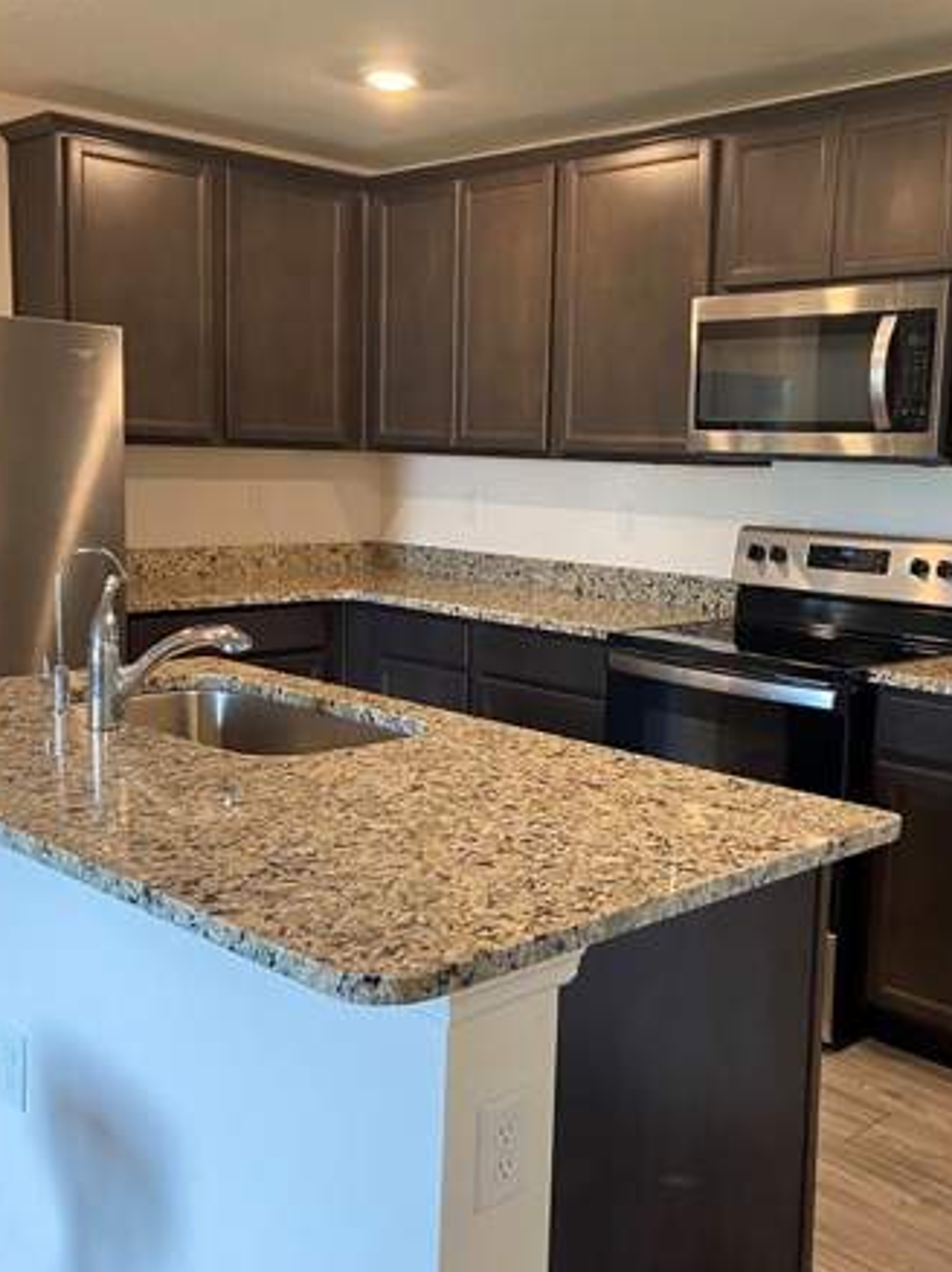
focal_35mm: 38
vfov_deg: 49.0
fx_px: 1395
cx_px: 520
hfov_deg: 37.7
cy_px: 648
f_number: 1.8
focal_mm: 4.25
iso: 160
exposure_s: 1/60
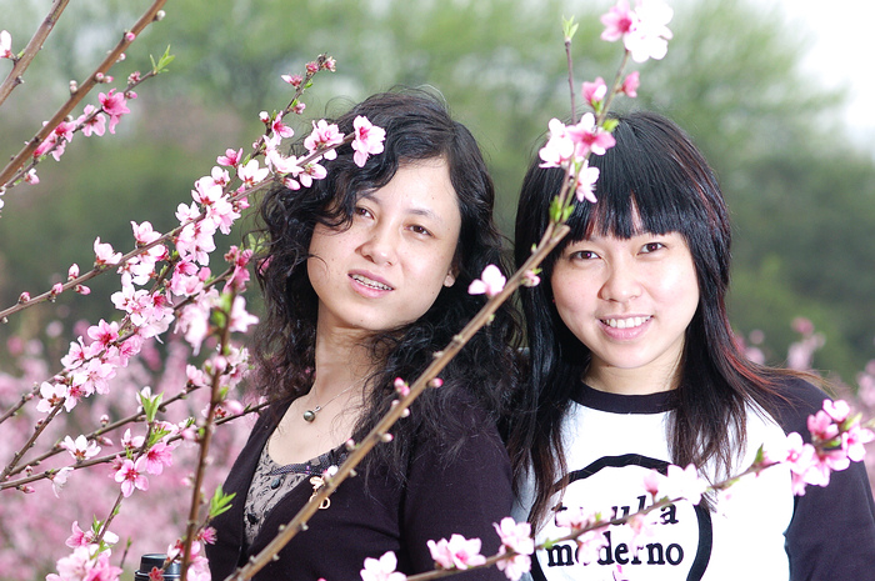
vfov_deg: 10.7
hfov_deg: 16.1
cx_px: 438
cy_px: 290
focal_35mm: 128
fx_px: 3095
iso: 200
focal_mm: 85
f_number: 4.5
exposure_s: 1/180
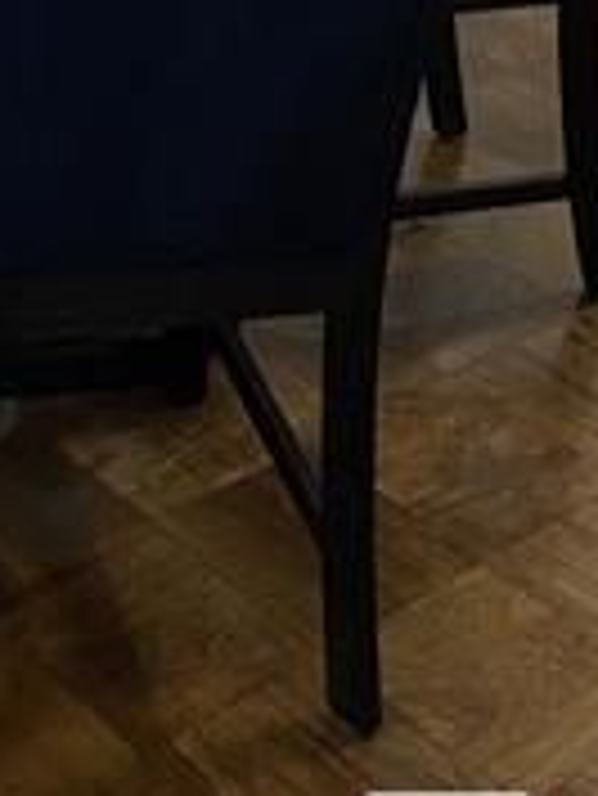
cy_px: -528
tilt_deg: -9.9
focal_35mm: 98
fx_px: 2255
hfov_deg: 14.8
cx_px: -40
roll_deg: -3.0
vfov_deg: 17.2
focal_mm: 4.25
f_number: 1.8
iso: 160
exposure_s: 1/60
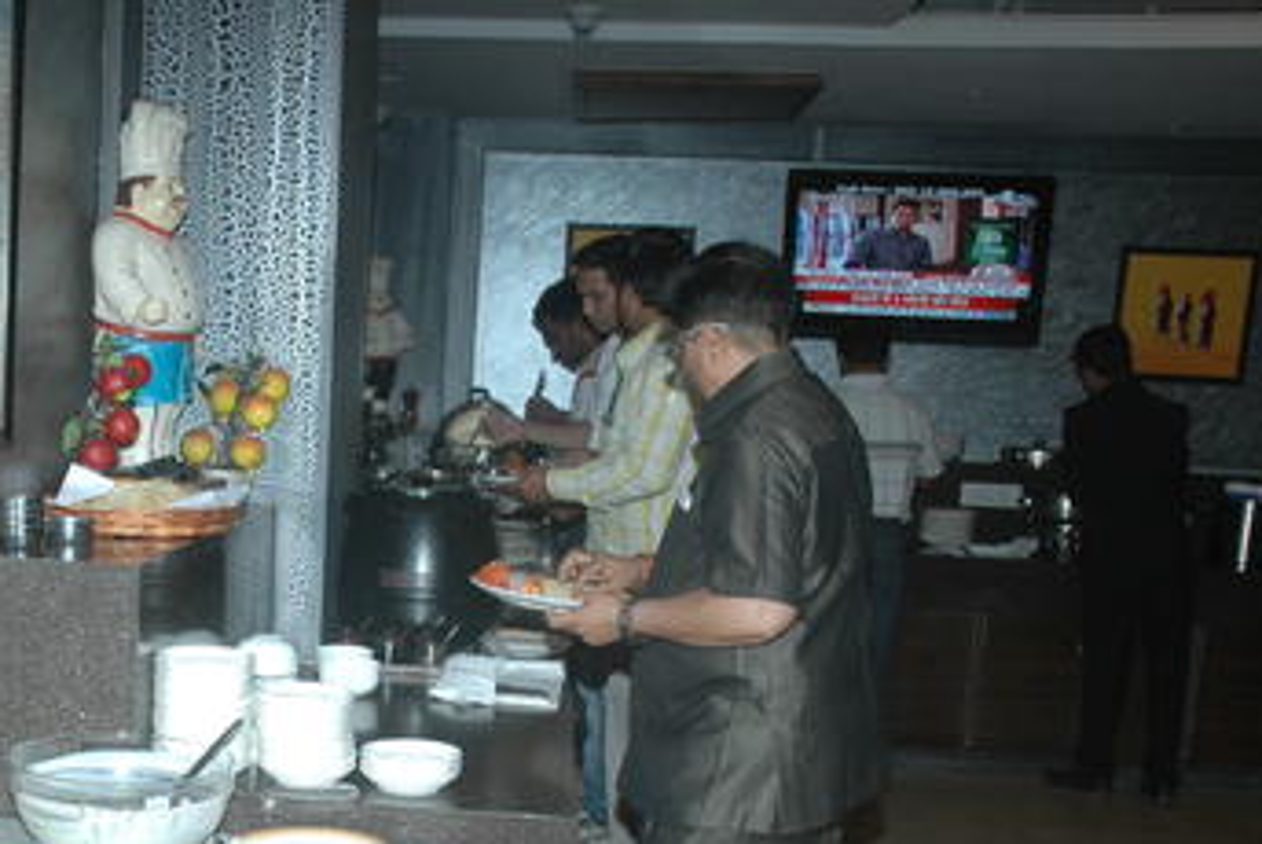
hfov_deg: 39.9
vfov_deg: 28.1
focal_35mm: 47
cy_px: 673
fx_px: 1649
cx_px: 216
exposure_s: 1/60
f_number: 4.5
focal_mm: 18
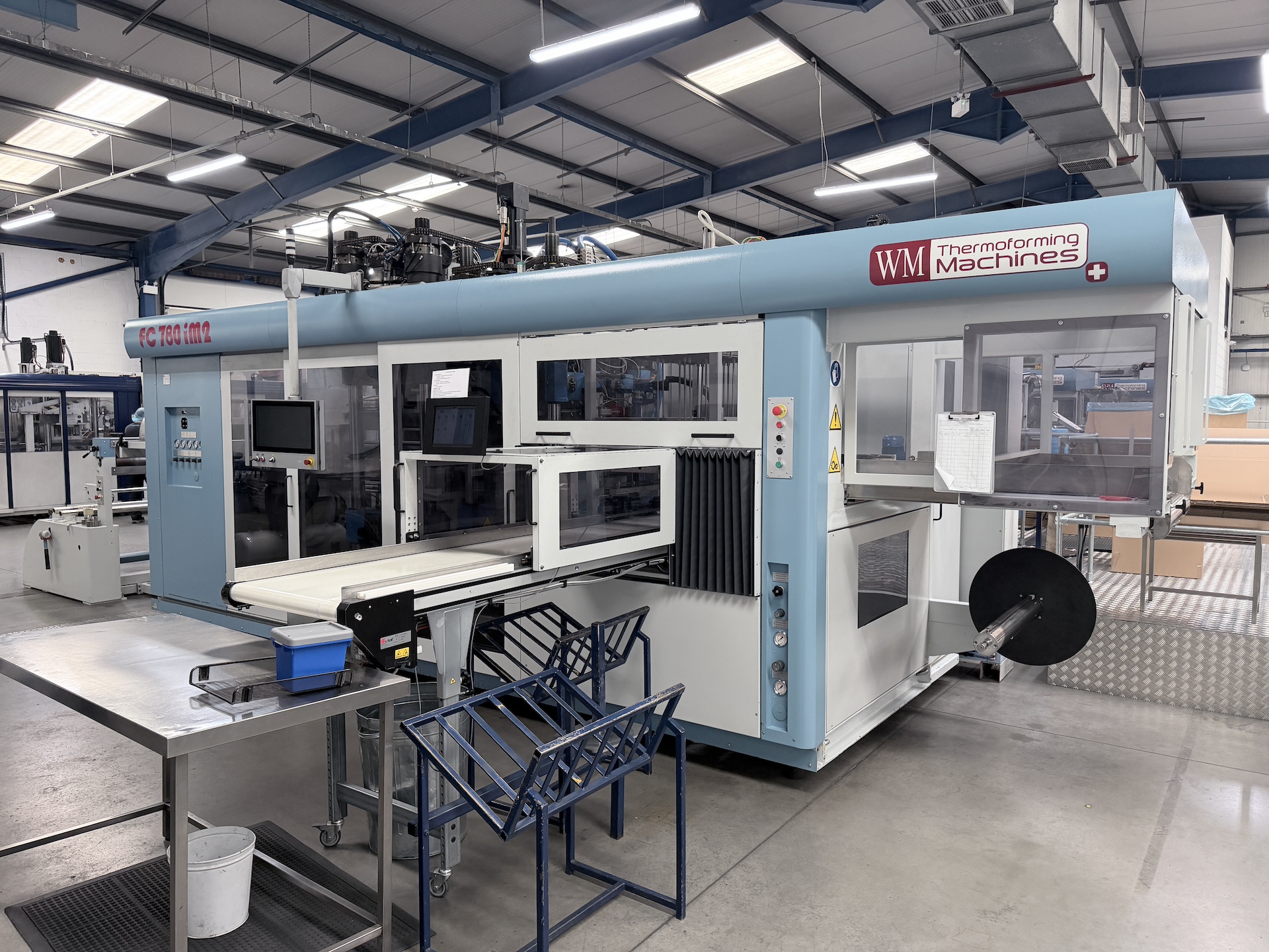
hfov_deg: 71.6
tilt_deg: -4.4
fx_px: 880
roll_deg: +0.1
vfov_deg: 56.8
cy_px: 476
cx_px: 634
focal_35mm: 24
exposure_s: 1/100
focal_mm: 6.76
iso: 250
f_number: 1.78
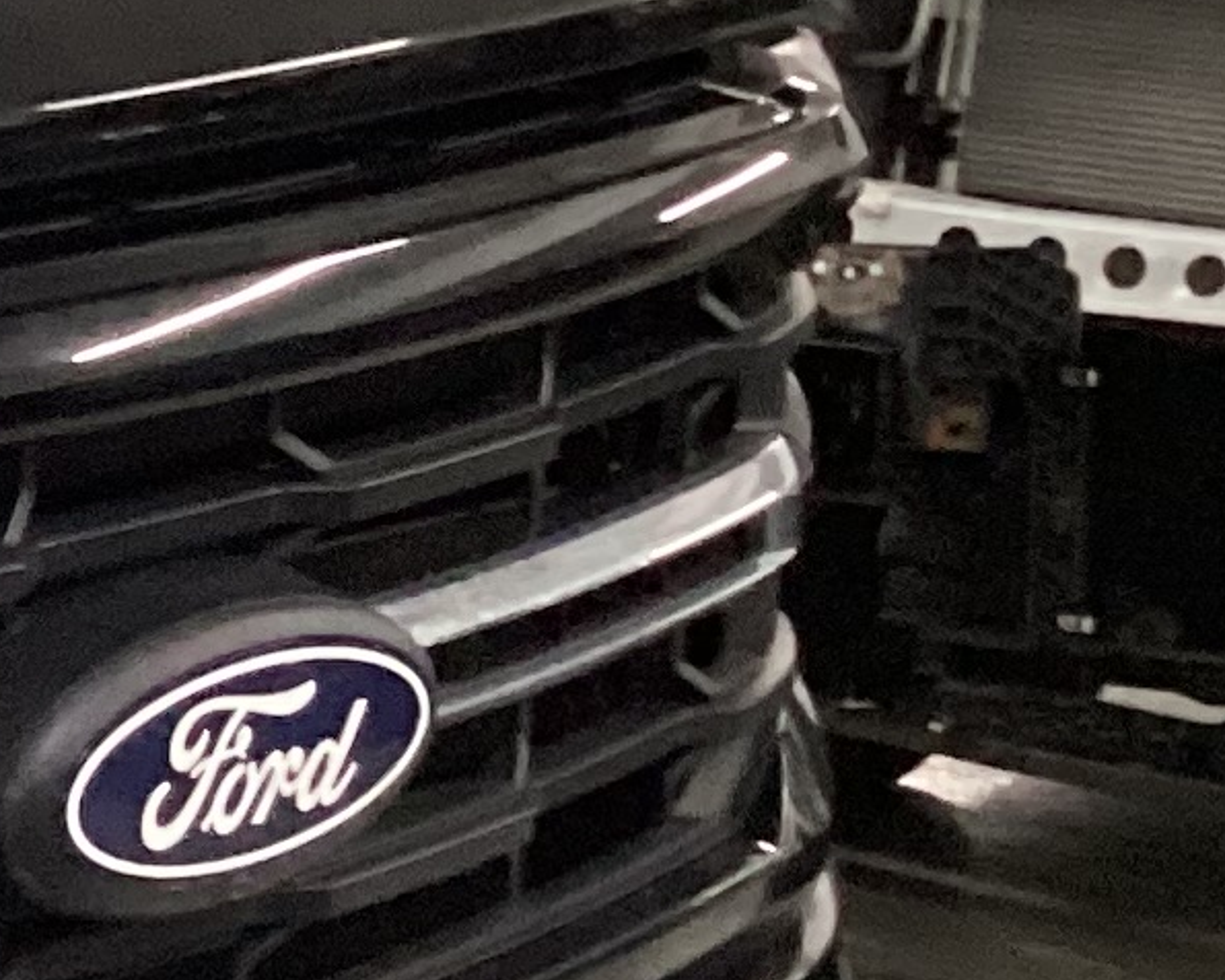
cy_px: 449
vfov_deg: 9.3
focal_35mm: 166
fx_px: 6018
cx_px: -2007
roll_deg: +0.5
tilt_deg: -15.8
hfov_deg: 9.8
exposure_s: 1/50
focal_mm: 3.3
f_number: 2.4
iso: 320
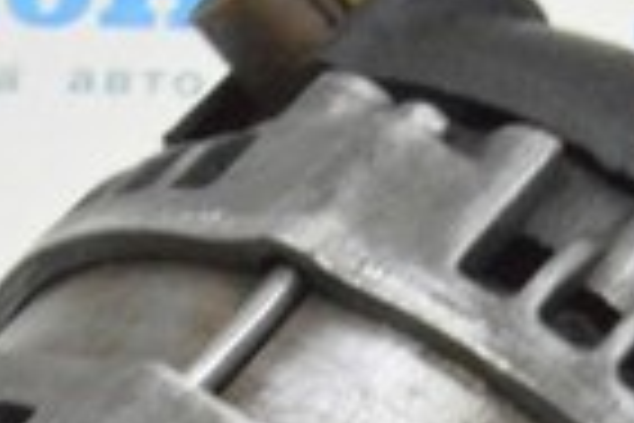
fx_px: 3592
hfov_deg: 10.1
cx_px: 270
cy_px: 637
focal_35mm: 204
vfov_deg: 6.6
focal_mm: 30
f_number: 20
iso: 6400
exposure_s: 1/15
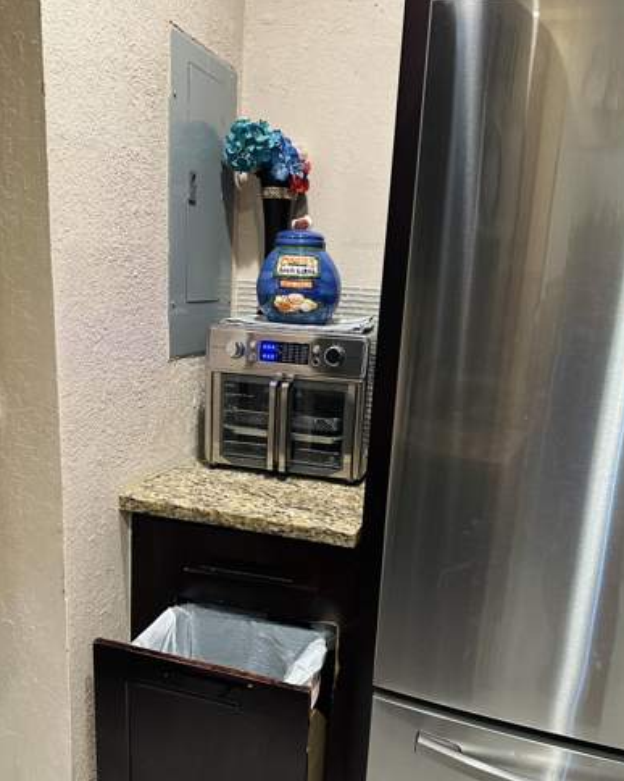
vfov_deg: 56.9
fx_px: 716
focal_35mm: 31
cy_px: 458
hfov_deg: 47.1
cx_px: 308
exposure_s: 1/60
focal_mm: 6.86
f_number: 1.78
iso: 500
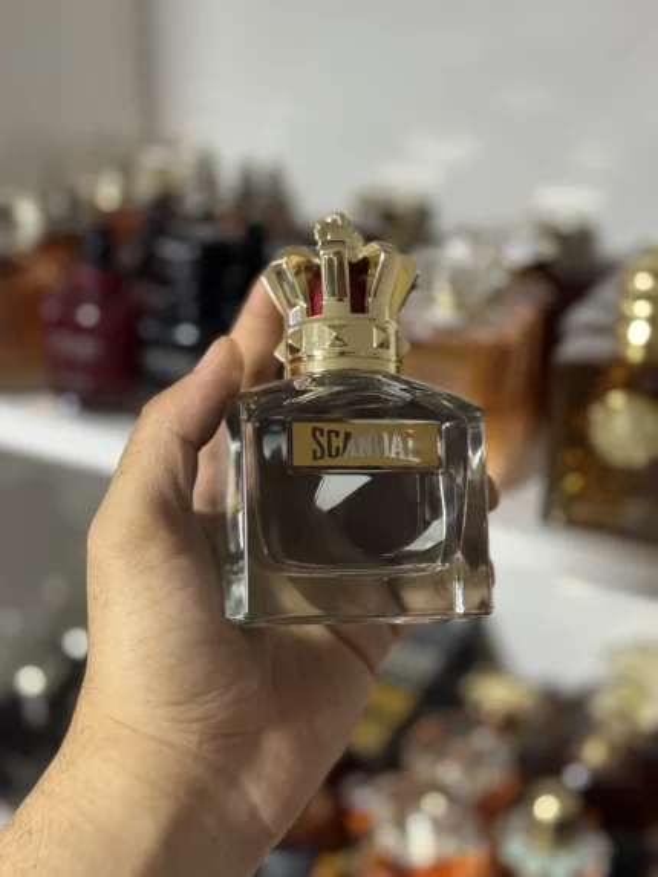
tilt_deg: -23.9
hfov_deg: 30.3
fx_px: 1216
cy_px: 438
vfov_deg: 39.6
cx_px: 329
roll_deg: -2.0
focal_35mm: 48
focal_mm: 6.76
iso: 200
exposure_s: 1/50
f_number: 1.78
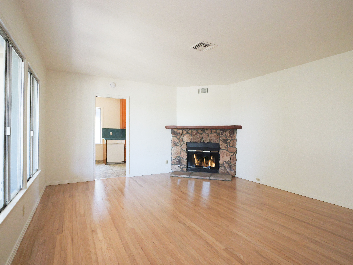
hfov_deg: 87.7
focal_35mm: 18
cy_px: 132
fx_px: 184
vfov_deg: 71.6
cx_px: 176
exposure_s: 1/100
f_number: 8
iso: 2000
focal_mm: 9
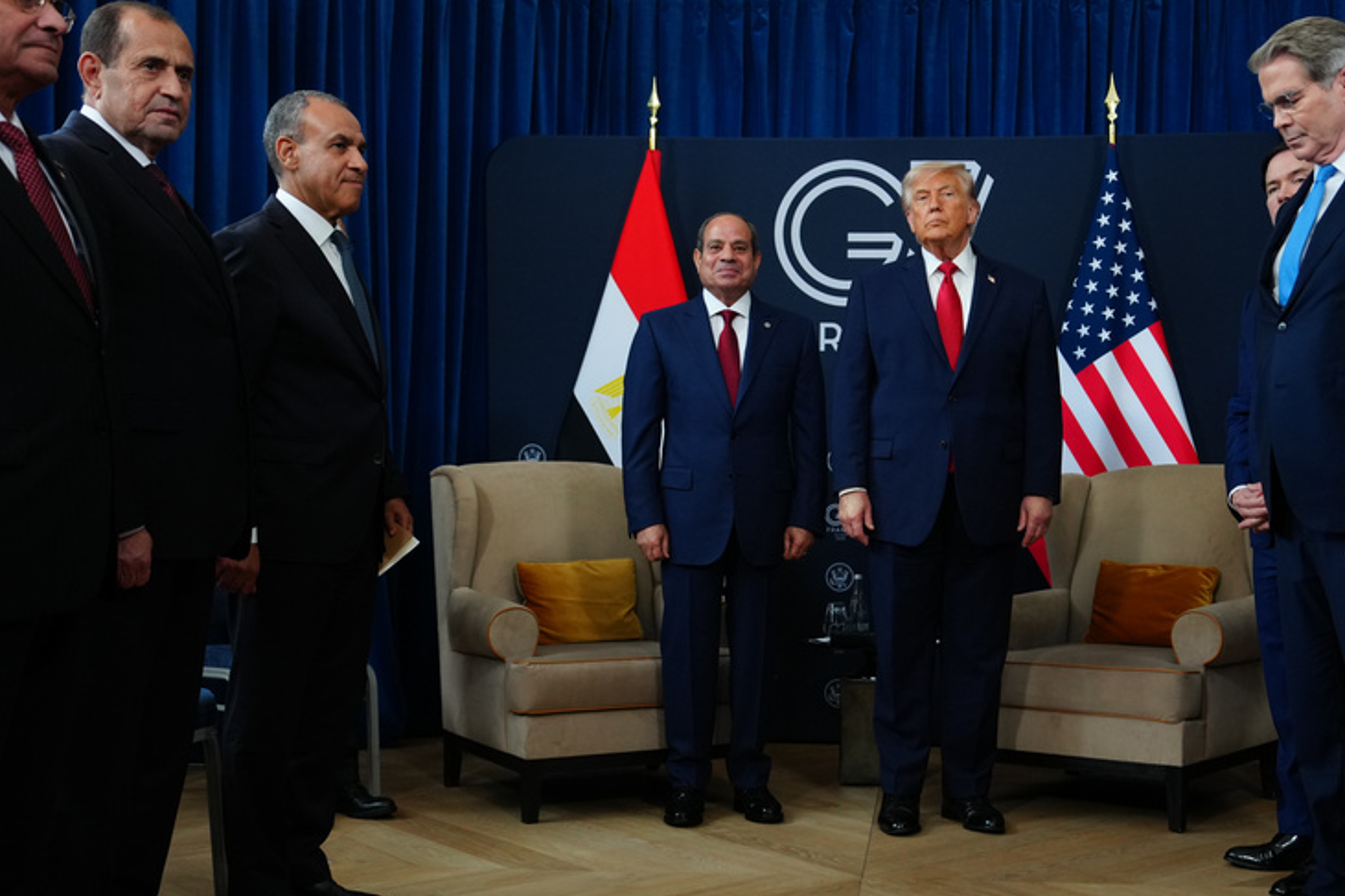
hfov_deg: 46.0
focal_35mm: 42
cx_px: 843
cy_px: 530
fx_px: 1569
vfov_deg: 31.8
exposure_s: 1/500
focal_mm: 30
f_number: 3.2
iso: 1600
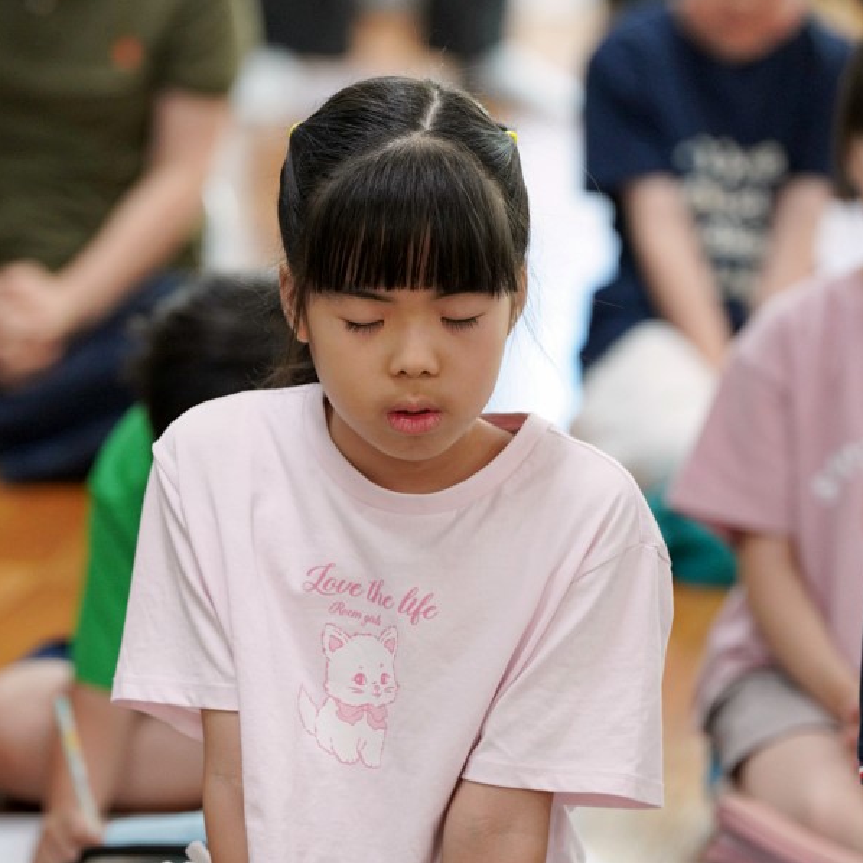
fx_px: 7221
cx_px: 364
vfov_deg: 6.8
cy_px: 432
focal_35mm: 256
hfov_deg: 6.8
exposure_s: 1/250
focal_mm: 200
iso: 3200
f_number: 4
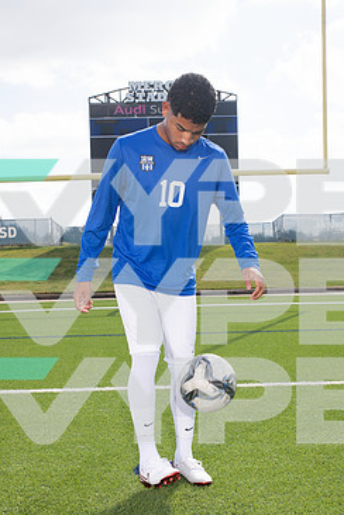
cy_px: 303
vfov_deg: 45.2
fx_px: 616
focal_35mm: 43
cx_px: 185
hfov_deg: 31.2
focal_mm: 35
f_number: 7.1
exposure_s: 1/320
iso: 125
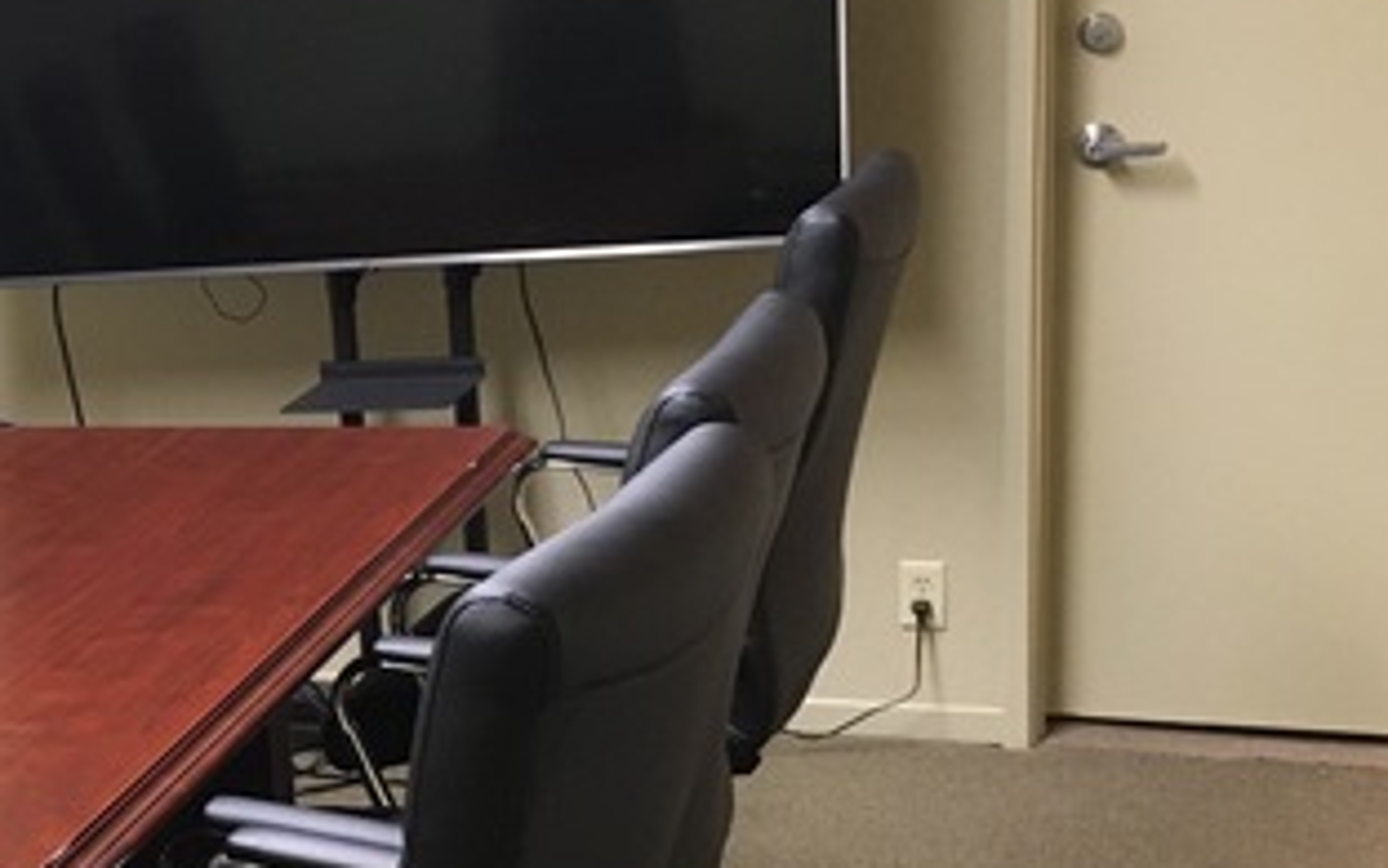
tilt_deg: -20.1
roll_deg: +5.8
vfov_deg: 20.6
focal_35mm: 63
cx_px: 67
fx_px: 2383
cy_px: 574
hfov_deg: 30.6
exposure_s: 1/30
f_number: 2.2
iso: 200
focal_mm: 4.15
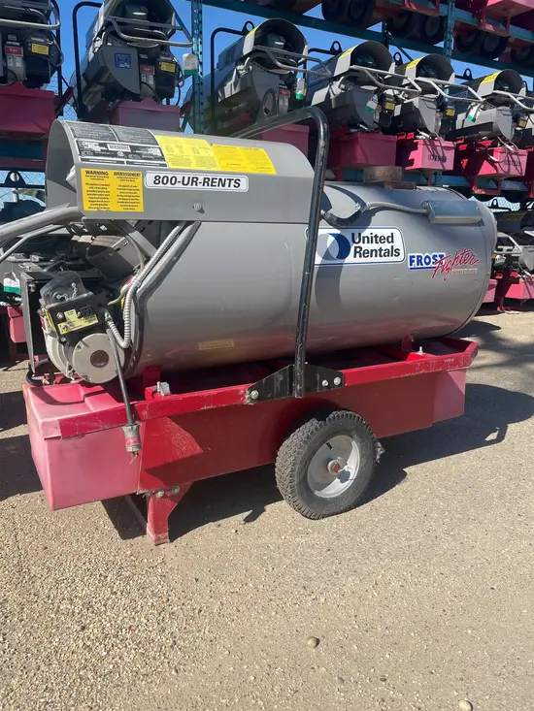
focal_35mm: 26
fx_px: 535
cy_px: 356
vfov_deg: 67.3
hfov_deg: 53.1
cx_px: 267
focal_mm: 5.1
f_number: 1.6
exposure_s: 1/2755
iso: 50
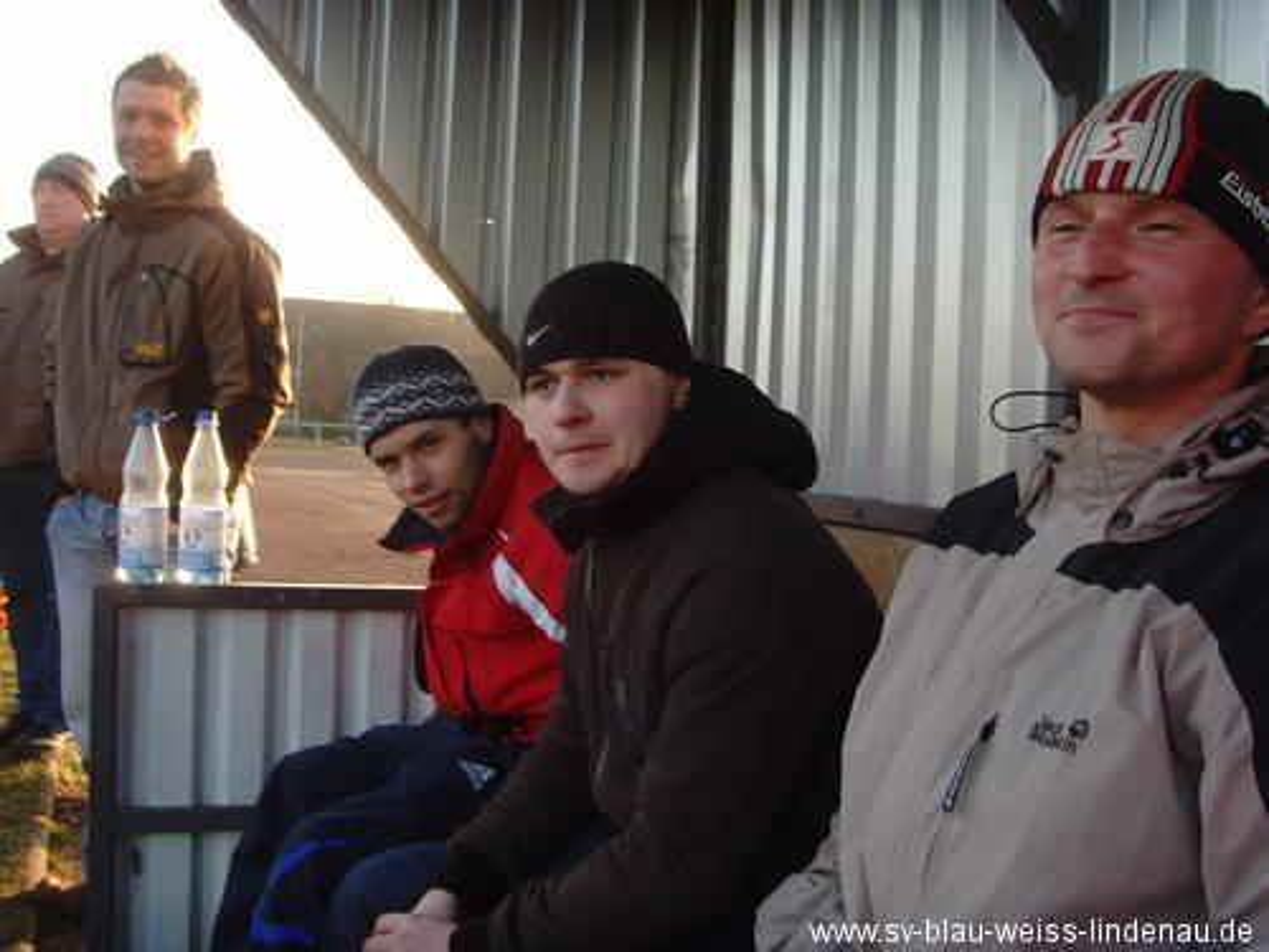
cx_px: 634
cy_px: 476
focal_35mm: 39
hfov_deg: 47.9
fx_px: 1430
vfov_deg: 36.8
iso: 80
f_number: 3.5
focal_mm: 6.6
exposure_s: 1/90
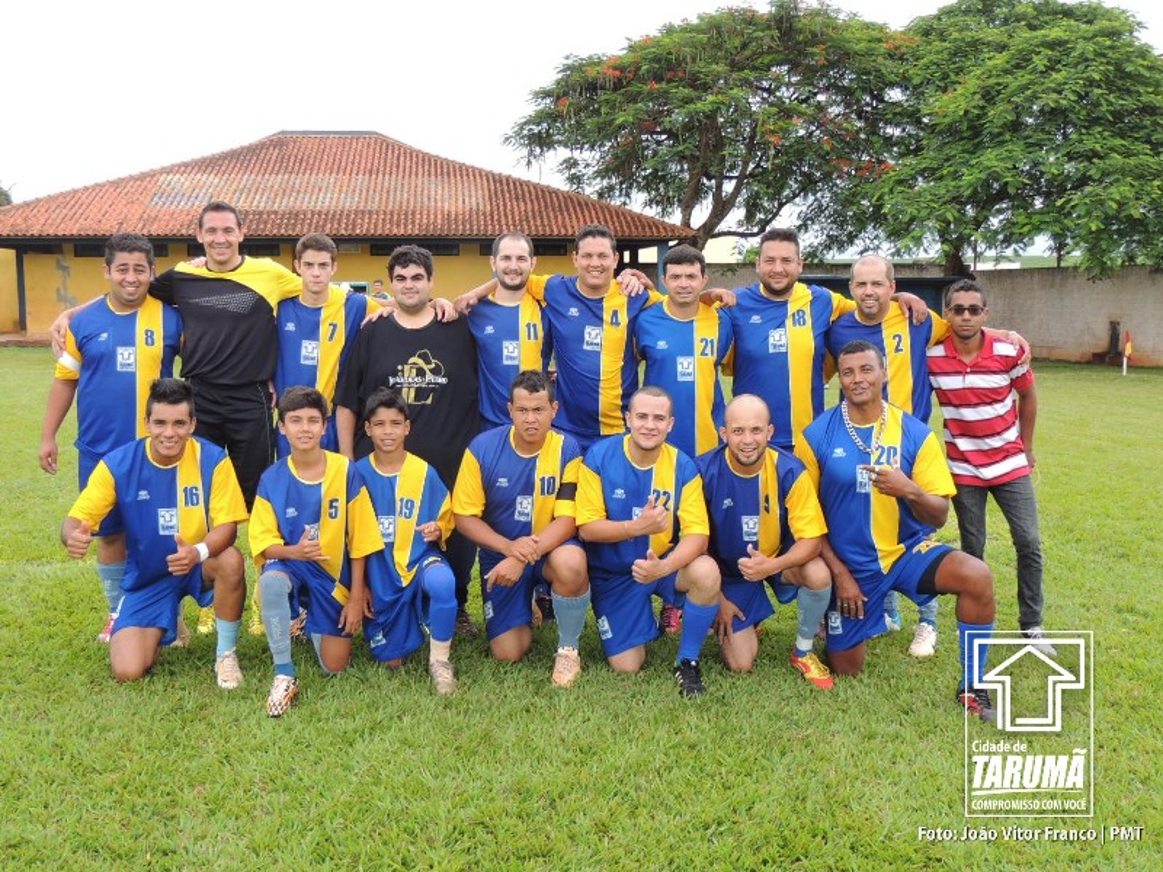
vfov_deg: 40.7
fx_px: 1176
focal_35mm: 35
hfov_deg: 52.6
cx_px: 582
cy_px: 436
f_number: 3.3
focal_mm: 6.2
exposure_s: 1/160
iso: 100
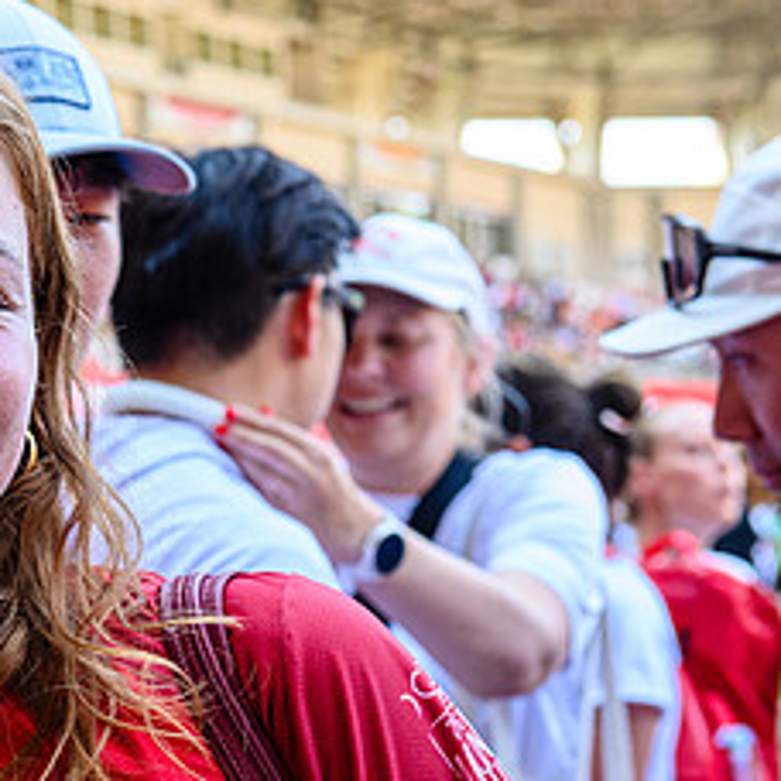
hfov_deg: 14.0
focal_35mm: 121
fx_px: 3089
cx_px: -151
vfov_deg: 14.4
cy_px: 540
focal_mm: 56
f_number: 5.6
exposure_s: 1/500
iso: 3200
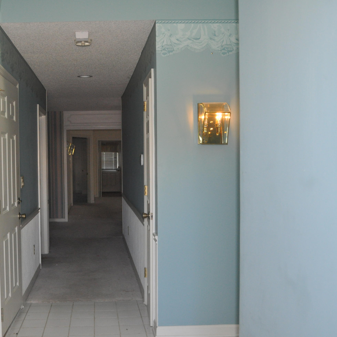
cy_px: 168
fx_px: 474
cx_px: 104
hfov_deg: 38.6
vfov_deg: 39.2
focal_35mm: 43
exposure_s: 1/125
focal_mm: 22
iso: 800
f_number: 4
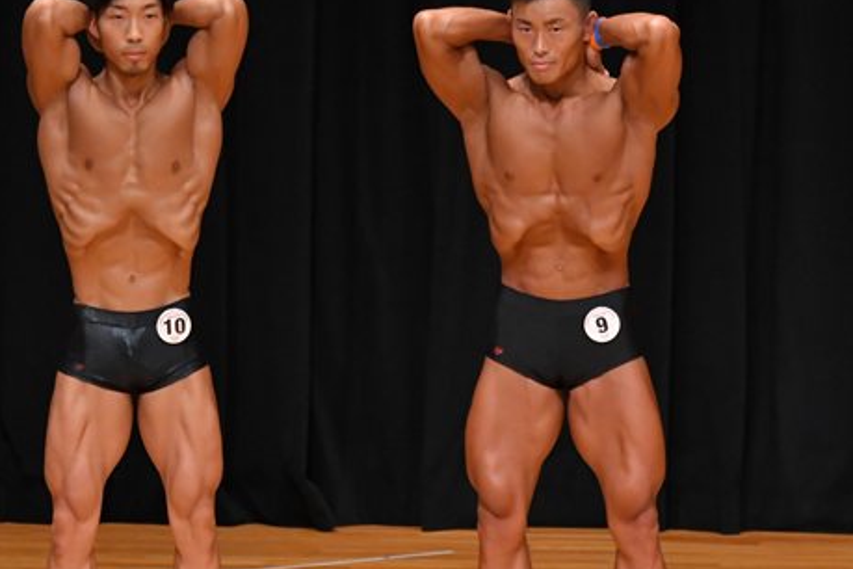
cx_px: 270
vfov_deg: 3.0
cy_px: 320
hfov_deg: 4.5
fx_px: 10804
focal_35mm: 456
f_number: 5.6
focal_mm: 180
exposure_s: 1/400
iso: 4000
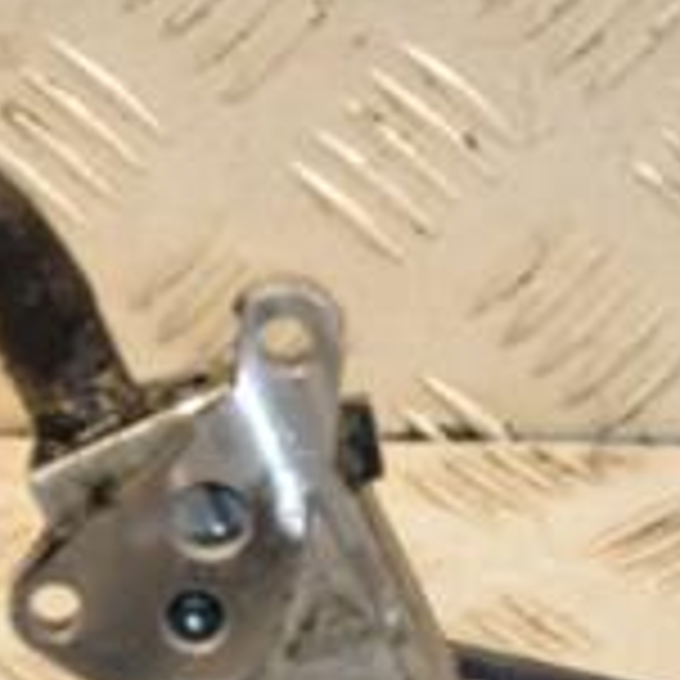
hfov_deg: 5.2
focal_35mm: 334
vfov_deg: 5.2
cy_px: 811
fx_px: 7423
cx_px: 608
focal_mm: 66
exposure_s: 1/200
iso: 800
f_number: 7.1
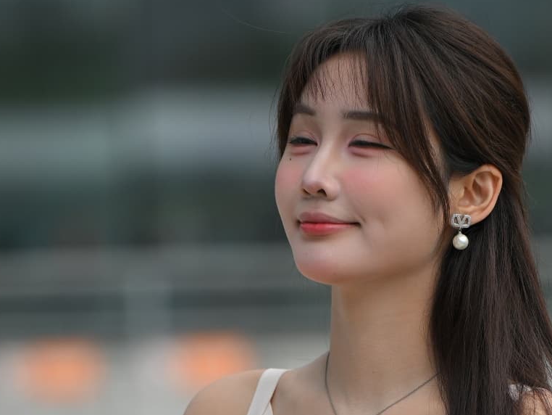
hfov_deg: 4.4
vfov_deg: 3.3
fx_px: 7242
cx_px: 320
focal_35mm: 454
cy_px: 487
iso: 280
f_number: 4
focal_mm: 200
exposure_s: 1/640
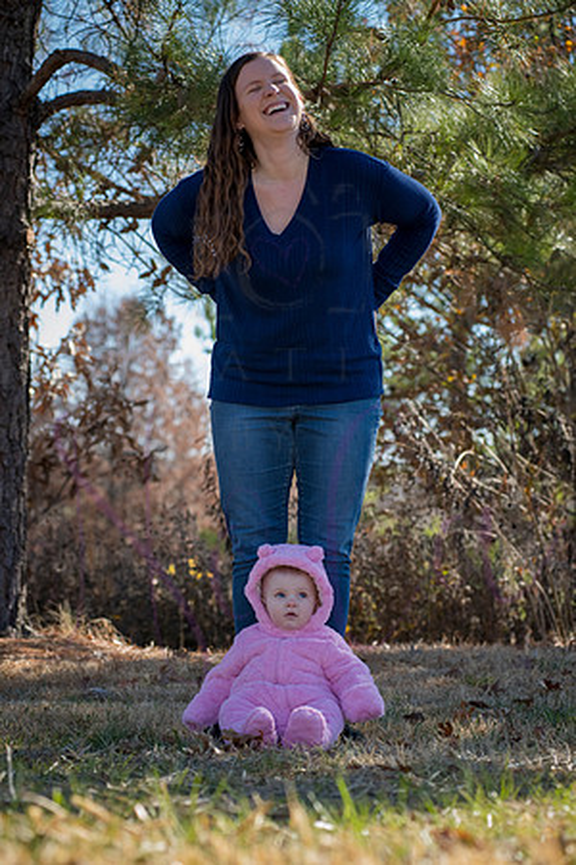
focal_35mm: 80
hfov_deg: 17.1
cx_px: 288
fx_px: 1920
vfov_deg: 25.4
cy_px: 432
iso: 400
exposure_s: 1/640
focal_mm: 80
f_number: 5
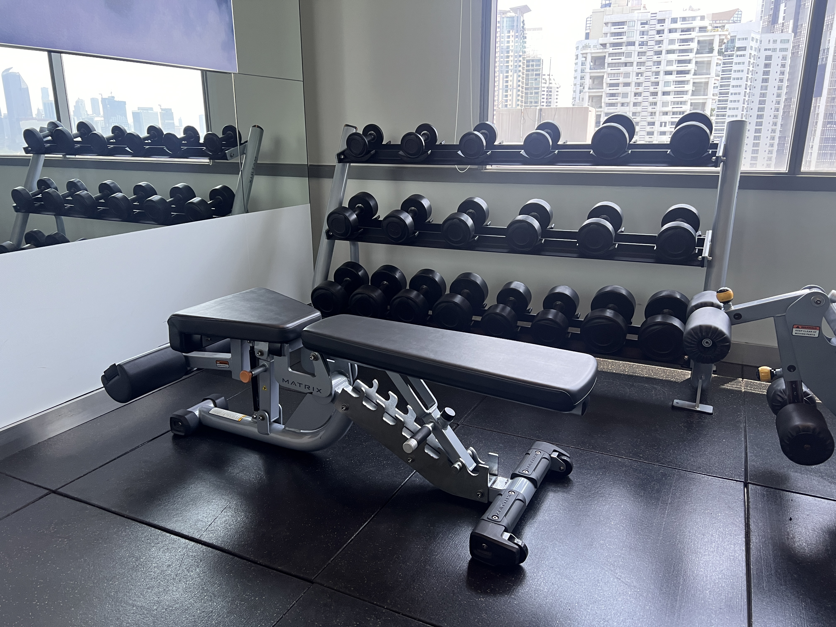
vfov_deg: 53.1
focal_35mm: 26
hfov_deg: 67.3
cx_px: 418
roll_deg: +0.5
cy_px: 314
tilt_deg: -16.6
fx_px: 628
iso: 125
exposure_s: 1/77
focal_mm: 5.7
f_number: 1.5
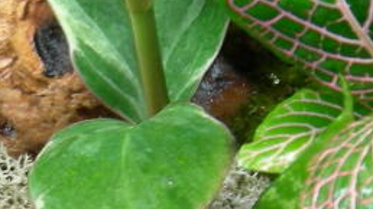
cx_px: 77
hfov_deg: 11.2
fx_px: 1889
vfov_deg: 6.3
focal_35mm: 191
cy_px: 166
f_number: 2.9
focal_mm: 9.1
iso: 64
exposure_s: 1/27
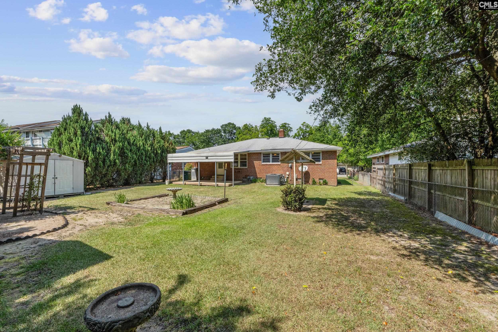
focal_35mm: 16
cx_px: 249
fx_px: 218
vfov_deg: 74.6
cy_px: 166
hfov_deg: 97.6
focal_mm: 10.5
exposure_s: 1/640
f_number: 8
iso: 250
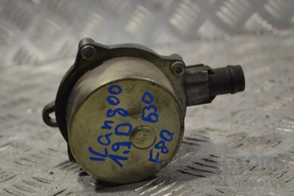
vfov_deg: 16.6
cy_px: 98
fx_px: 674
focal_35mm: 82
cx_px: 147
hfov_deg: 24.6
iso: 200
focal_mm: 55
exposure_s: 1/30
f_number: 5.6
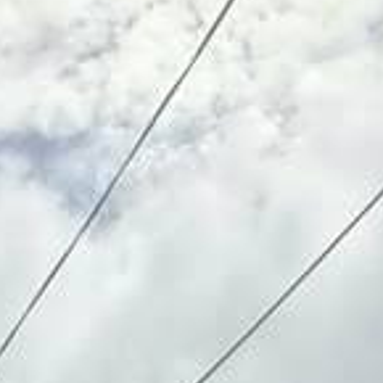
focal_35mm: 109
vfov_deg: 12.1
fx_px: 1364
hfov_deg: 15.8
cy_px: 972
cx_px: 26
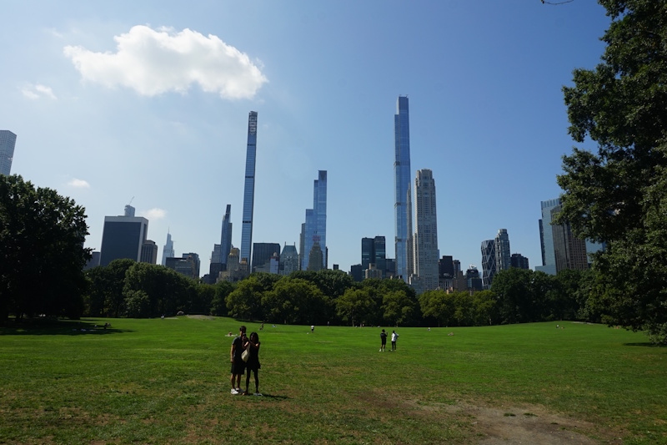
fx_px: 445
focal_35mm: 24
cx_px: 334
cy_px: 222
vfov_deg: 53.1
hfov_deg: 73.8
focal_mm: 16
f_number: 11
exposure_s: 1/160
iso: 100
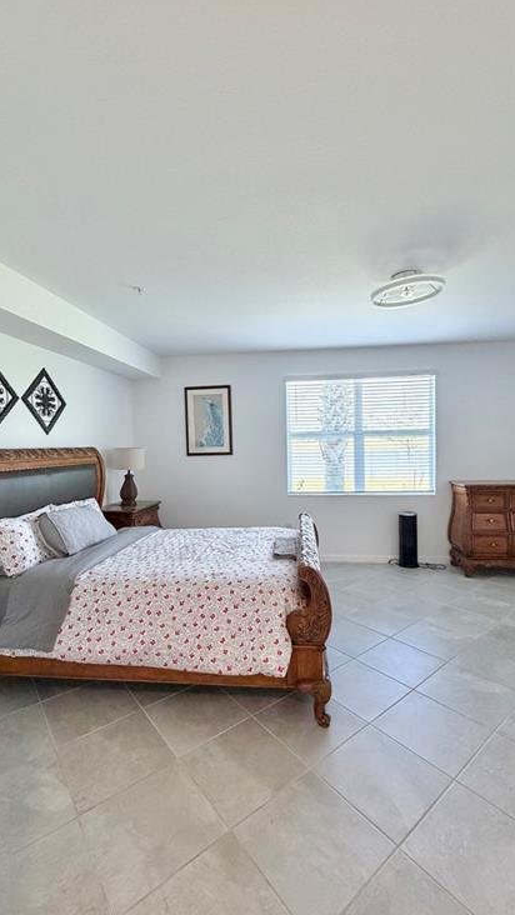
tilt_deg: -0.8
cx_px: 258
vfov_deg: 99.4
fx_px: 388
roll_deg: +1.3
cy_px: 455
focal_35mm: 16
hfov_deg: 67.1
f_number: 2.2
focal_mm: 2.22
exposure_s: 1/120
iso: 250
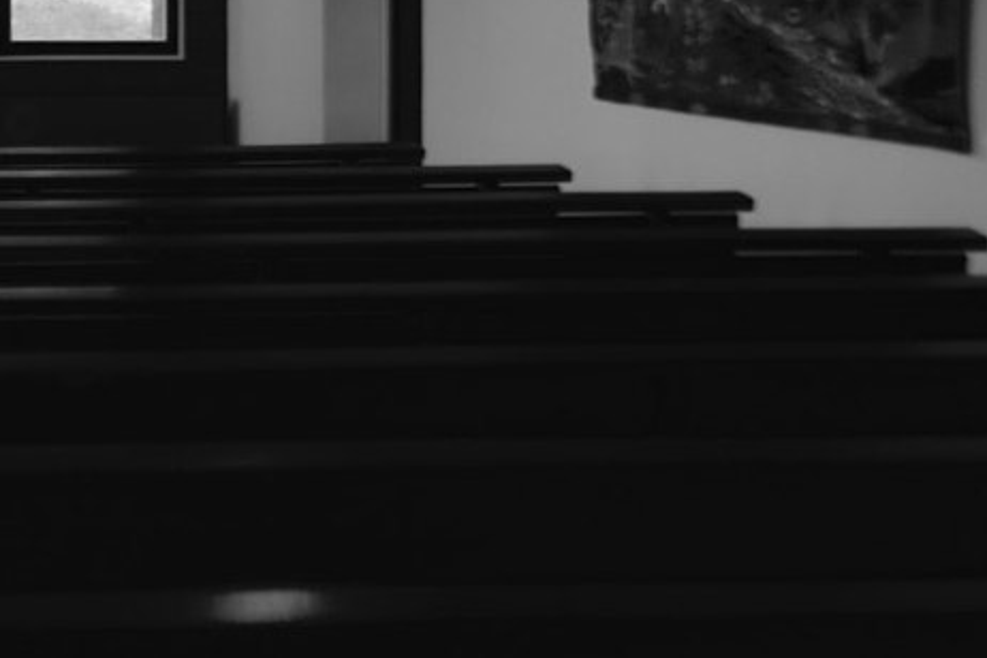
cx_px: -684
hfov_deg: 17.7
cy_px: -139
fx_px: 2659
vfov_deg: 13.7
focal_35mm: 97
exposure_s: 1/60
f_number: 1.7
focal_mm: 28
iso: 125
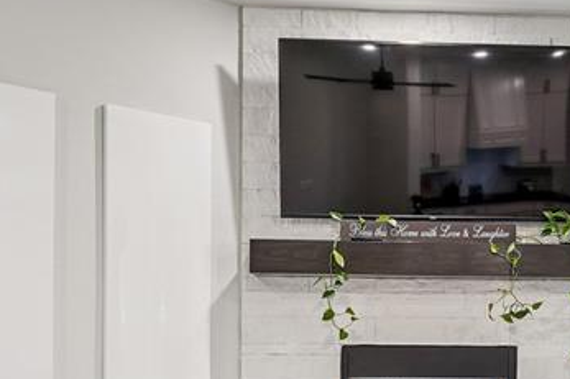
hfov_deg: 31.0
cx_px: 511
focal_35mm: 62
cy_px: 358
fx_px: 981
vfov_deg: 21.3
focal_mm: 14
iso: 100
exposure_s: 1/1.25
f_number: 9
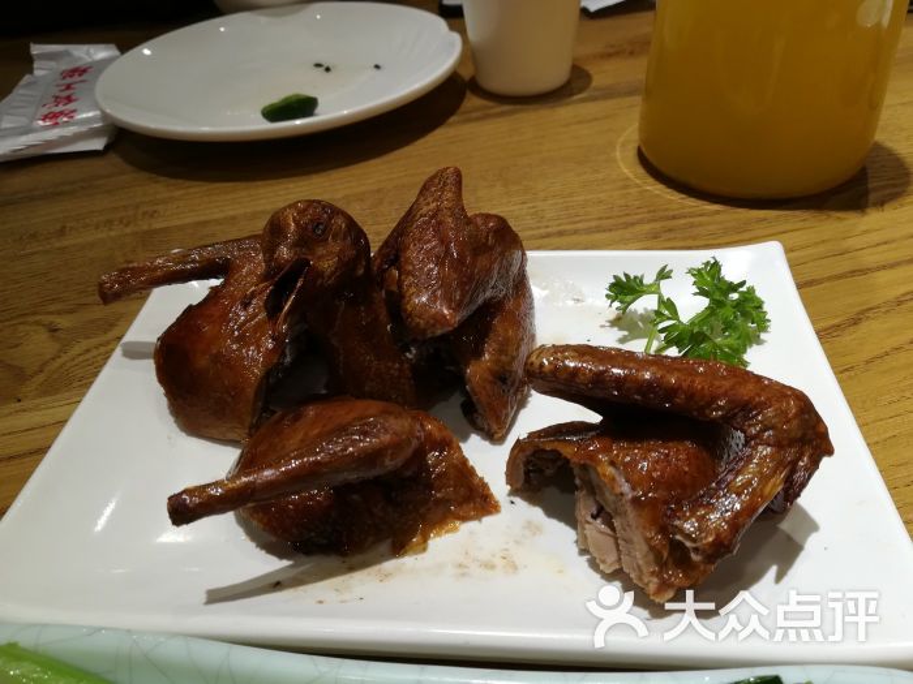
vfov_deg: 53.1
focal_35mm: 26
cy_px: 342
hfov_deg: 67.3
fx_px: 686
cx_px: 456
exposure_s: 1/33.3
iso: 80
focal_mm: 3.83
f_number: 2.2
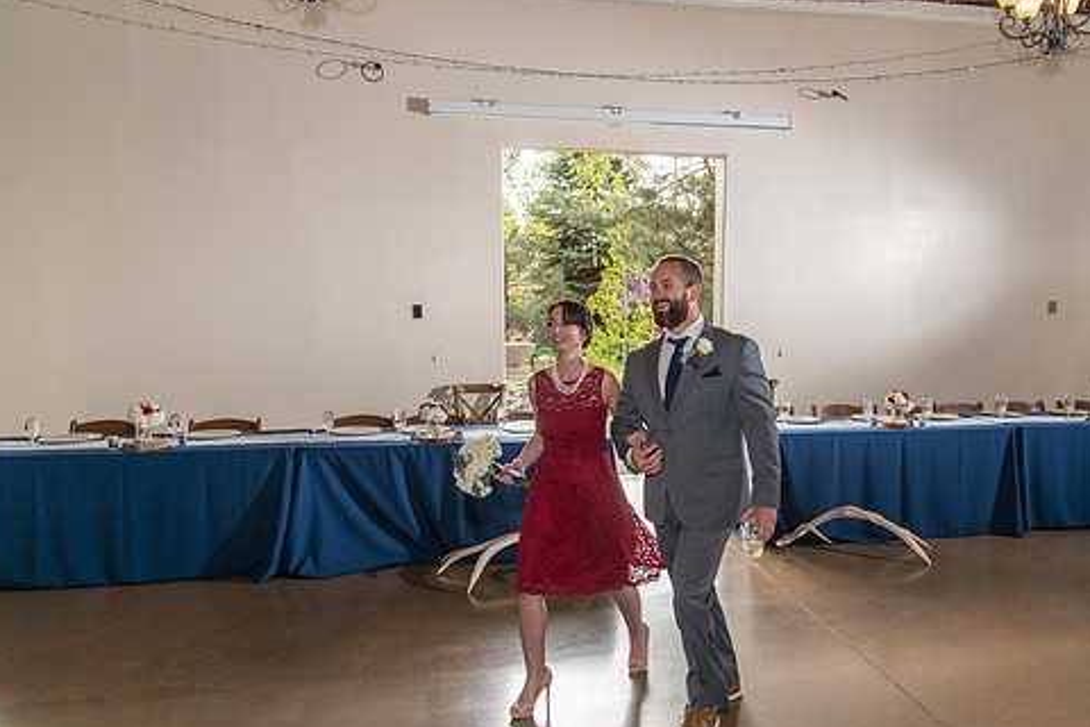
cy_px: 396
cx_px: 636
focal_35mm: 29
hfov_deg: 63.3
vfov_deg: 44.9
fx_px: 878
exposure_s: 1/200
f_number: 4
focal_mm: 24
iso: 400
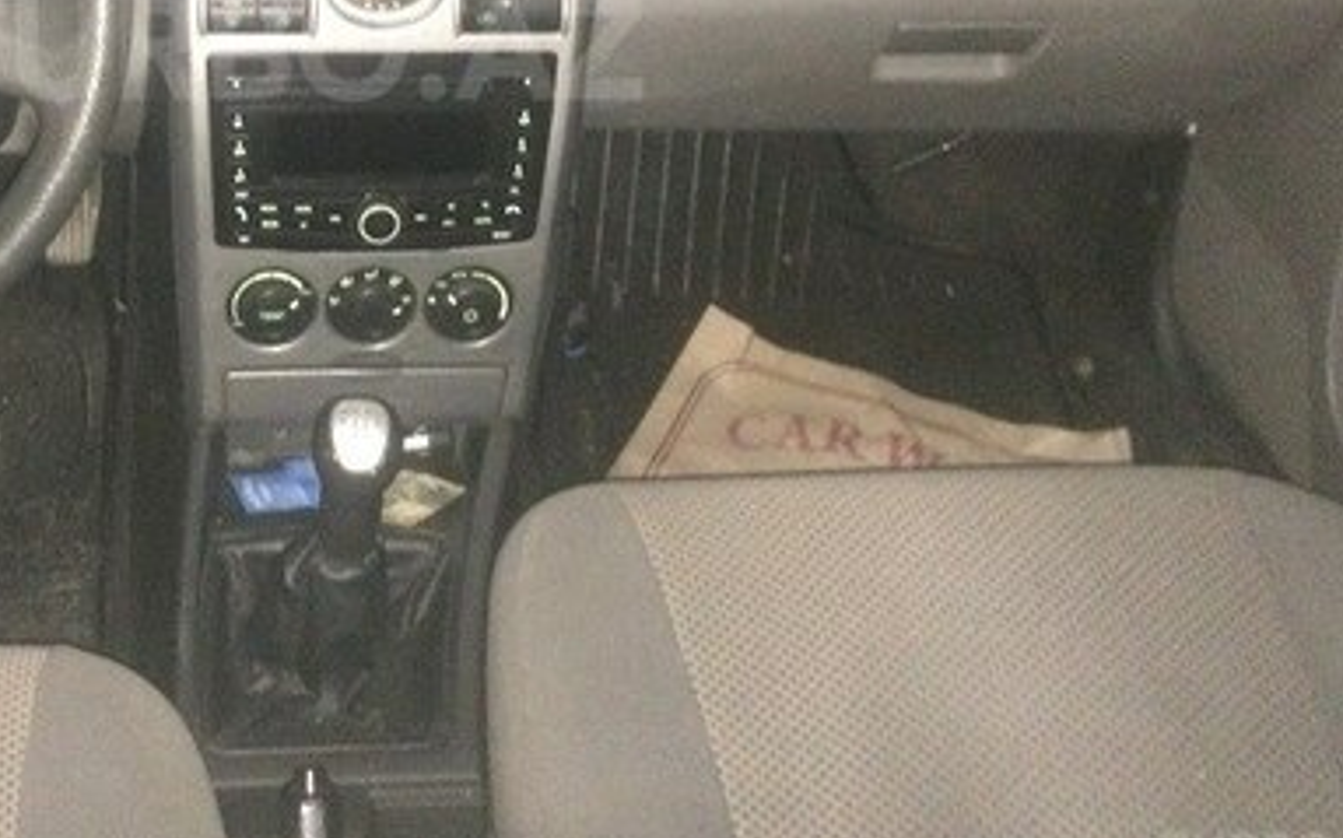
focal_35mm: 53
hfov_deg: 37.0
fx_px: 1939
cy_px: 47
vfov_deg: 23.6
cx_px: 284
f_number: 2.2
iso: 500
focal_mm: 4.15
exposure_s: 1/17
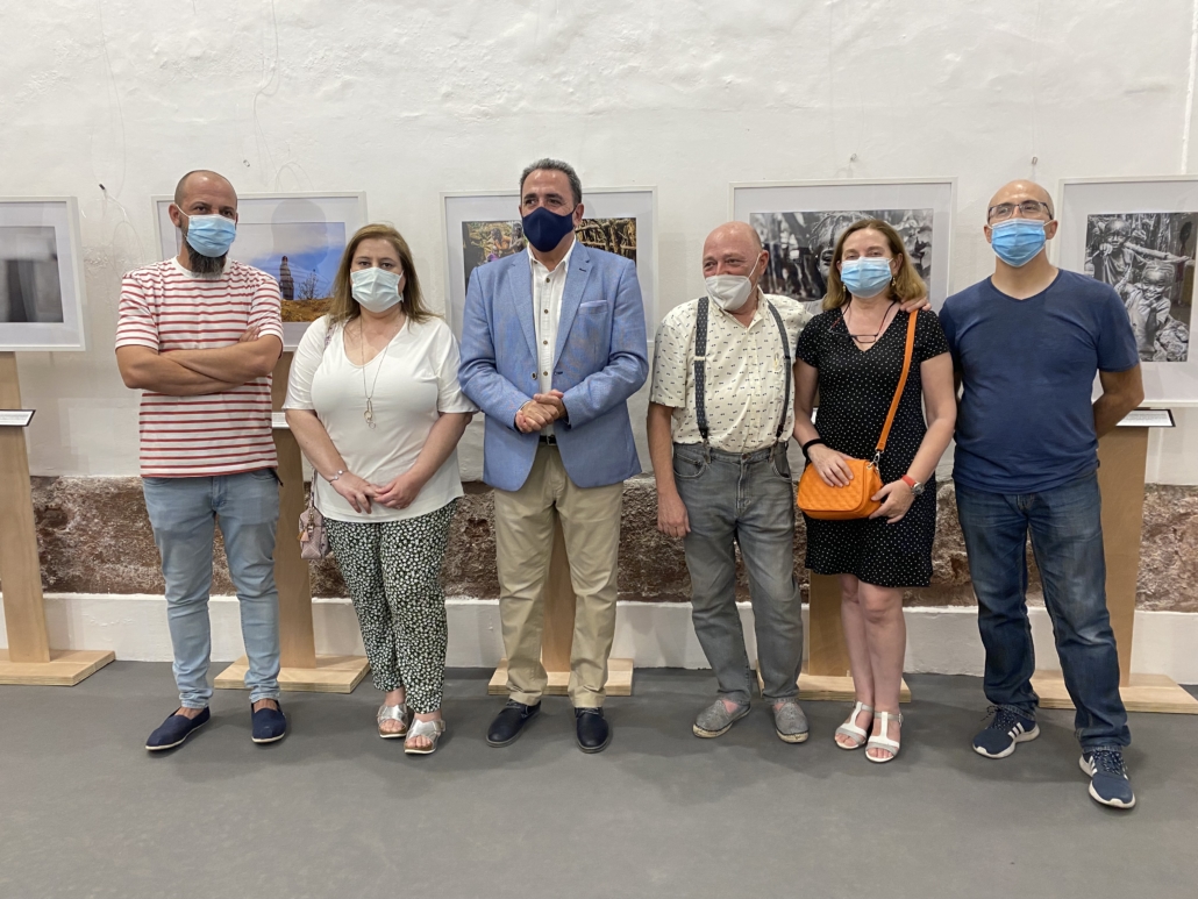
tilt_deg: -9.2
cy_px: 450
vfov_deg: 53.1
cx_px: 599
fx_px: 900
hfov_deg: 67.3
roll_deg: +0.2
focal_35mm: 26
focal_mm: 4.25
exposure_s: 1/50
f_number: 1.8
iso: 64
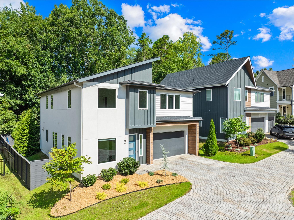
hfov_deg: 71.6
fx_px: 204
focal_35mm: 24
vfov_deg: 56.8
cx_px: 147
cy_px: 110
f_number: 2.8
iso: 130
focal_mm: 12.29
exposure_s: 1/1600
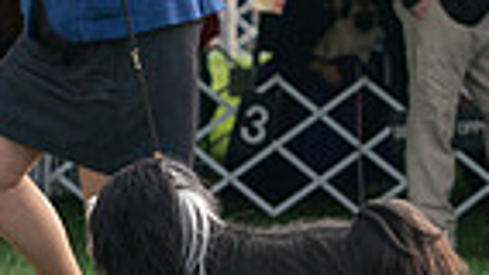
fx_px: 4540
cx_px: 165
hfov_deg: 6.2
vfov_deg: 3.5
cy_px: -45
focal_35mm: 350
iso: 400
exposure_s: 1/2000
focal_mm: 82
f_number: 3.5
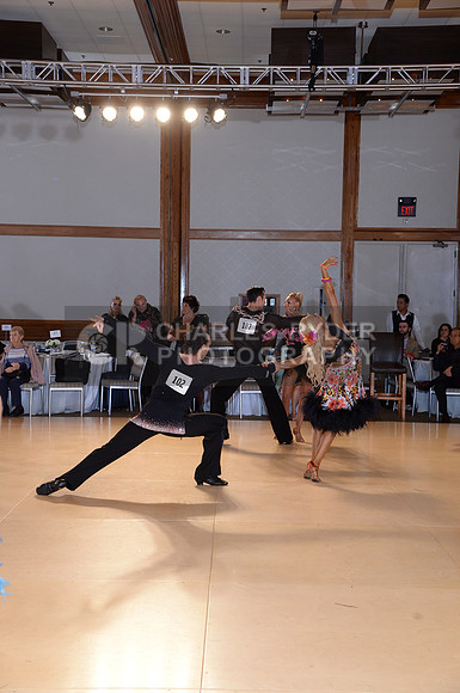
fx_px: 961
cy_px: 346
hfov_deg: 26.9
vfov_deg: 39.6
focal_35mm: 50
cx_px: 230
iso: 1250
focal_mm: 50
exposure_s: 1/250
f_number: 5.6
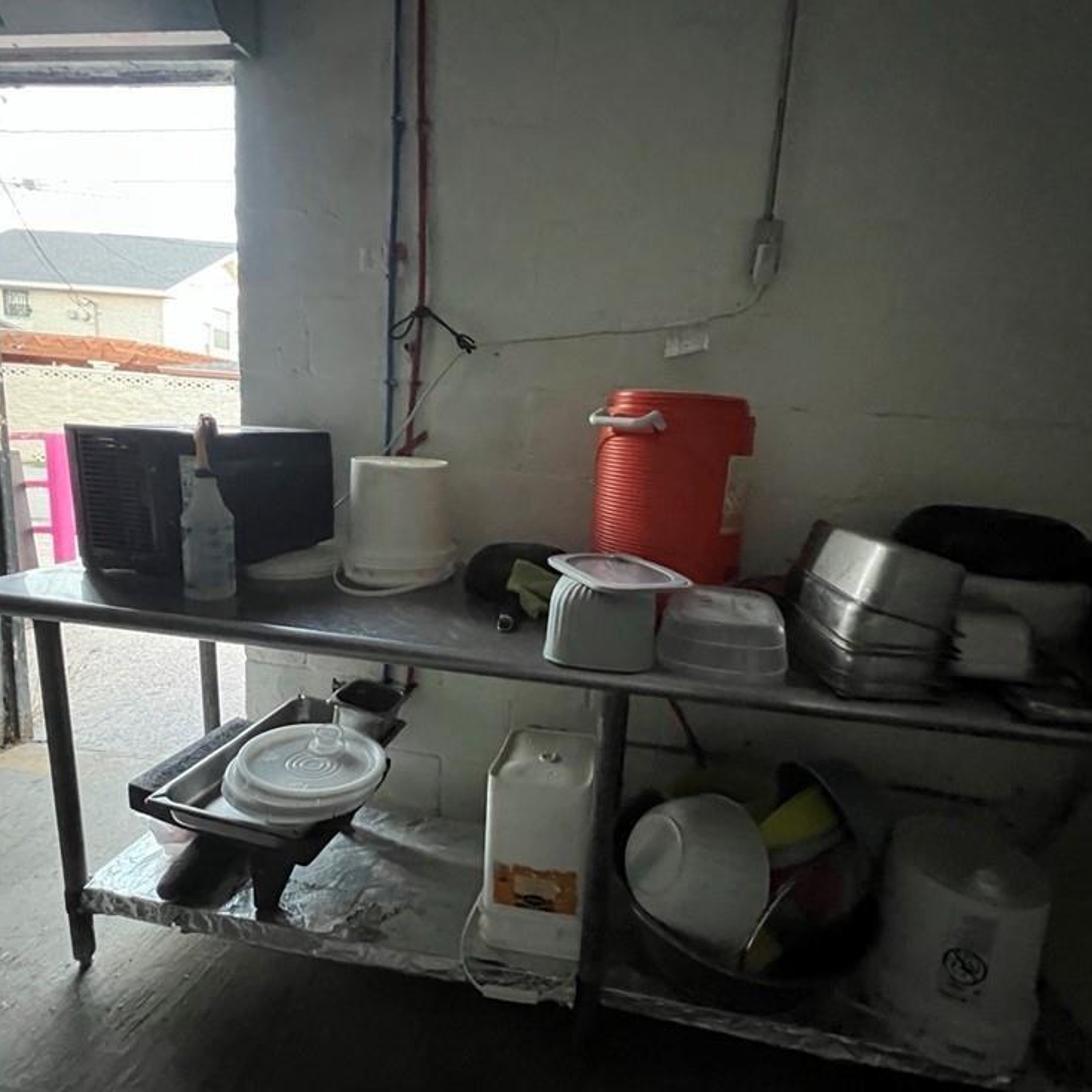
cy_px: 545
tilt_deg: -9.9
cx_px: 581
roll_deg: -3.5
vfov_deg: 87.4
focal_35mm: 16
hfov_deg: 87.3
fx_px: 571
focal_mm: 1.57
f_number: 1.8
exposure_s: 1/30
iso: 1250
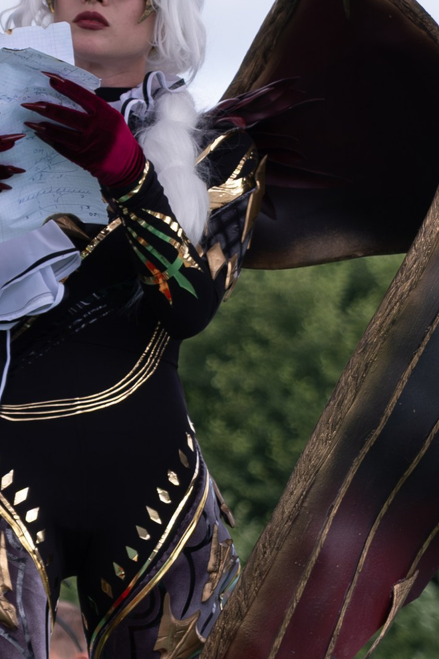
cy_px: 225
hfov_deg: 4.3
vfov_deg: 6.4
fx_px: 5889
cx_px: 67
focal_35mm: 322
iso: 200
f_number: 3.2
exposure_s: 1/1250
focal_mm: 55
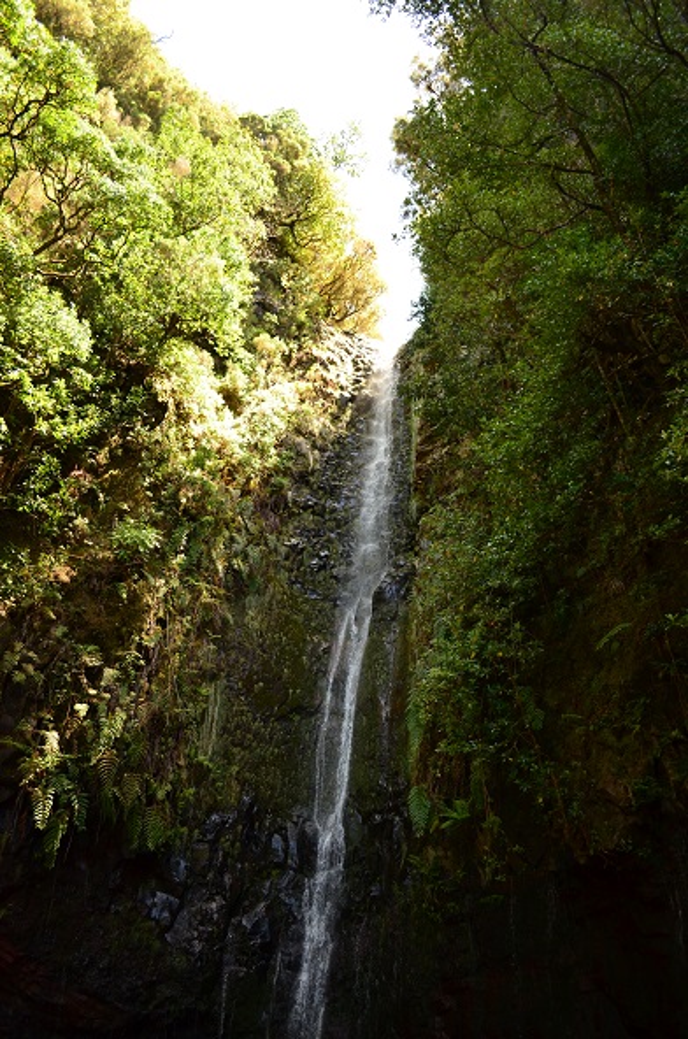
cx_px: 344
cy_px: 520
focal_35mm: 27
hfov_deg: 47.7
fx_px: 778
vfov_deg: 67.5
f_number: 3.5
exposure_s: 1/320
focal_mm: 18
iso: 500
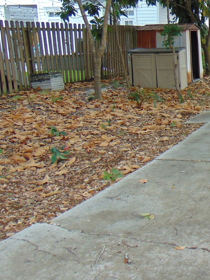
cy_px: 101
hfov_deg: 23.9
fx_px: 429
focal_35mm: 53
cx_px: 279
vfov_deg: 35.9
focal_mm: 4.5
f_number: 3
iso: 80
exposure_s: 1/125
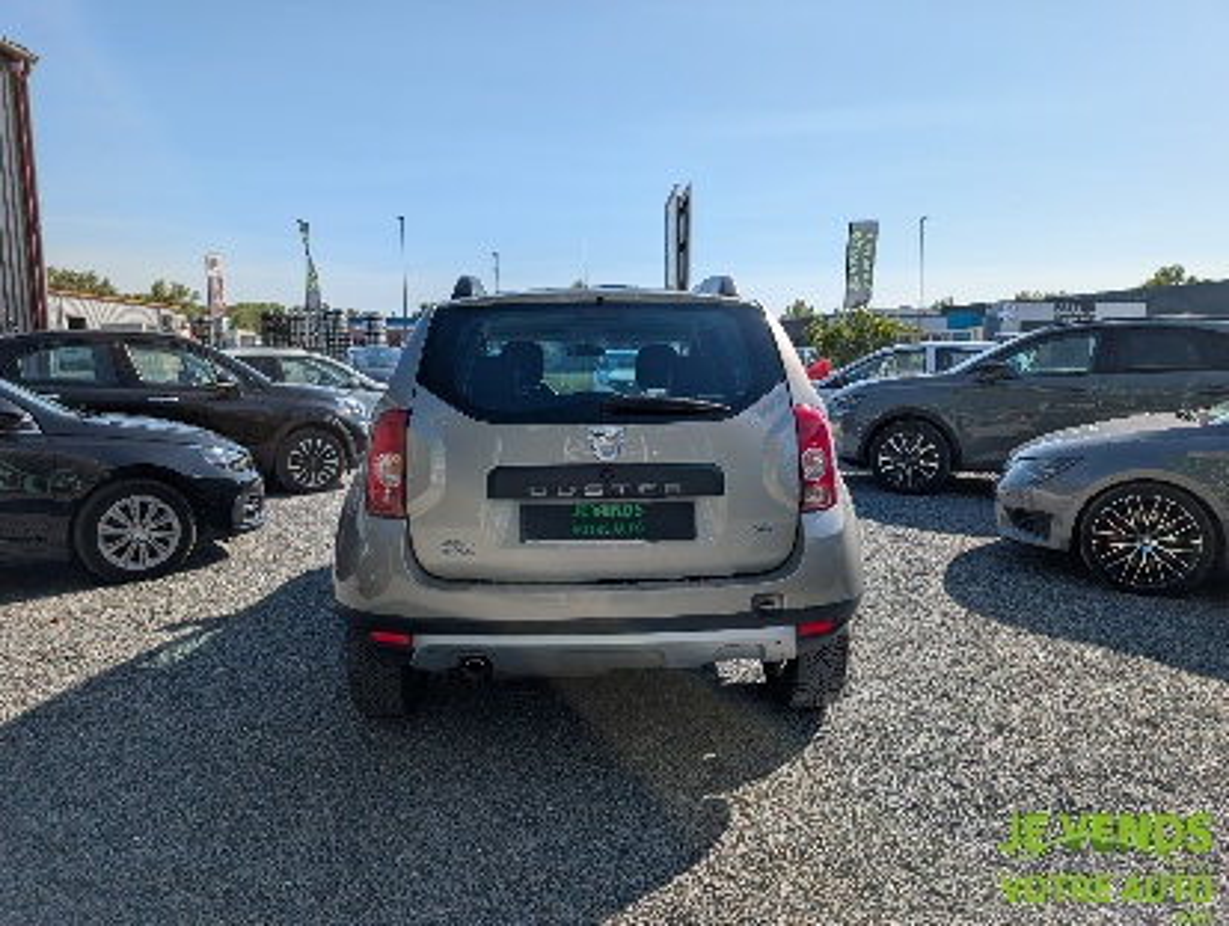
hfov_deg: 71.5
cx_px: 614
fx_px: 854
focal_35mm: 24
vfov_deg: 57.0
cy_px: 463
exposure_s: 1/1335
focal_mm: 6.9
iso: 21
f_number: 1.68
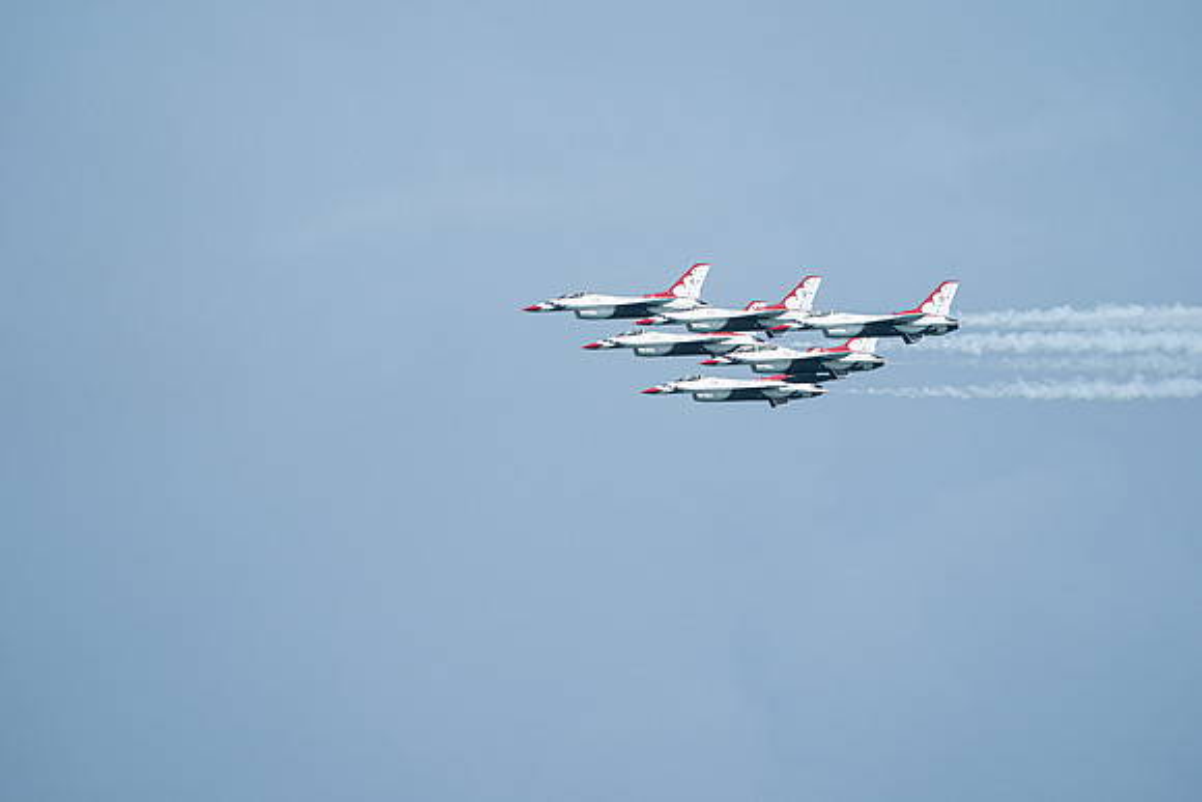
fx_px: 13358
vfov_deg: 3.4
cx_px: 601
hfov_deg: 5.2
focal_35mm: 400
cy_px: 401
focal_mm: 400
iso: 640
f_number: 10
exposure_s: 1/2000
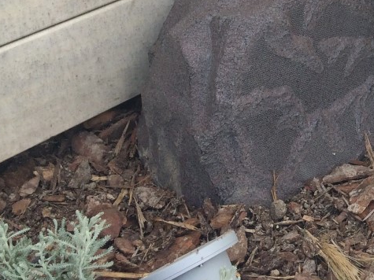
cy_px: -106
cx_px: 459
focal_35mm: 88
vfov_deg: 15.8
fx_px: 951
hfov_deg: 20.7
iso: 32
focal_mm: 4.15
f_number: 2.2
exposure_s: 1/707
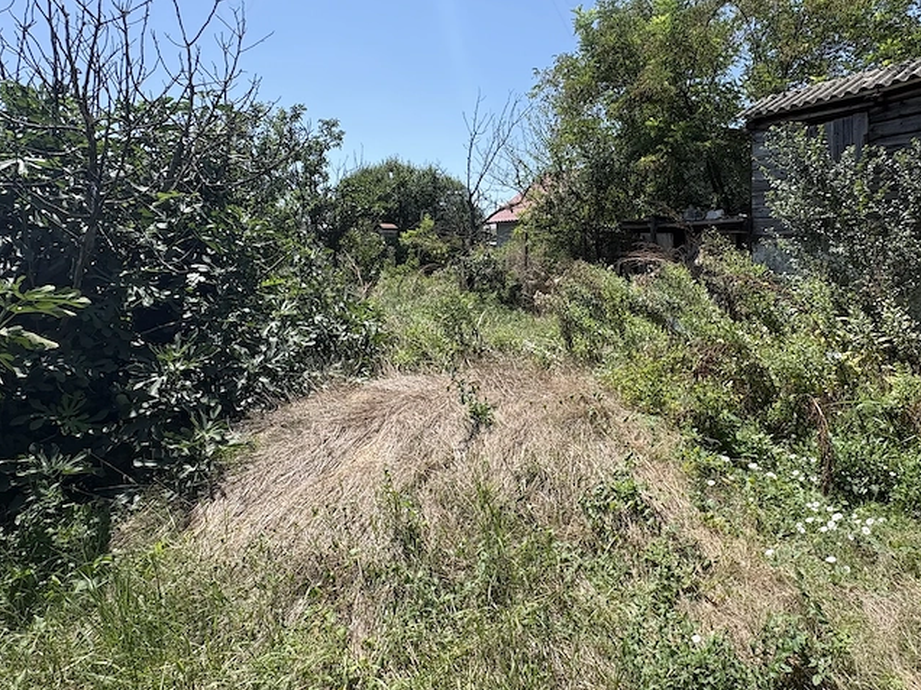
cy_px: 298
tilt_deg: -3.6
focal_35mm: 22
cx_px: 531
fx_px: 585
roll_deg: +0.0
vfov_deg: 60.8
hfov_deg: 75.9
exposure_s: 1/1143
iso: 50
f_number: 2.2
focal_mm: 2.22
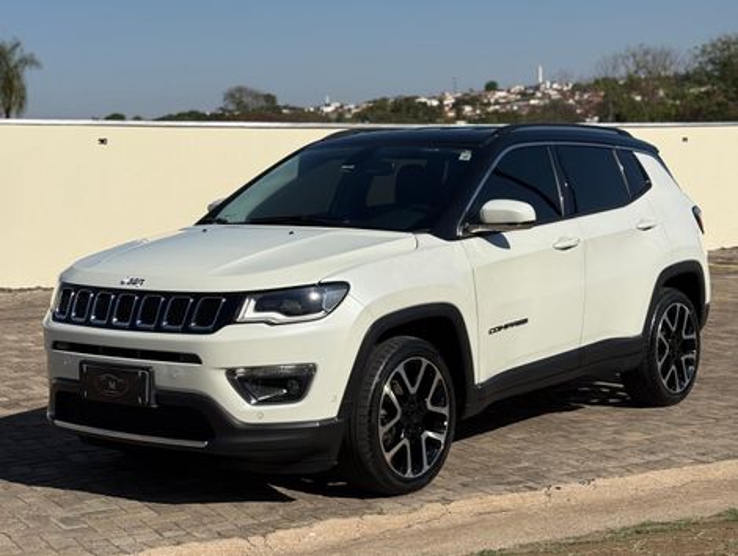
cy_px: 278
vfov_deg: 30.3
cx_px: 369
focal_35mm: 48
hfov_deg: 39.6
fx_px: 1025
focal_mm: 6.76
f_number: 1.78
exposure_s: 1/11364
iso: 64
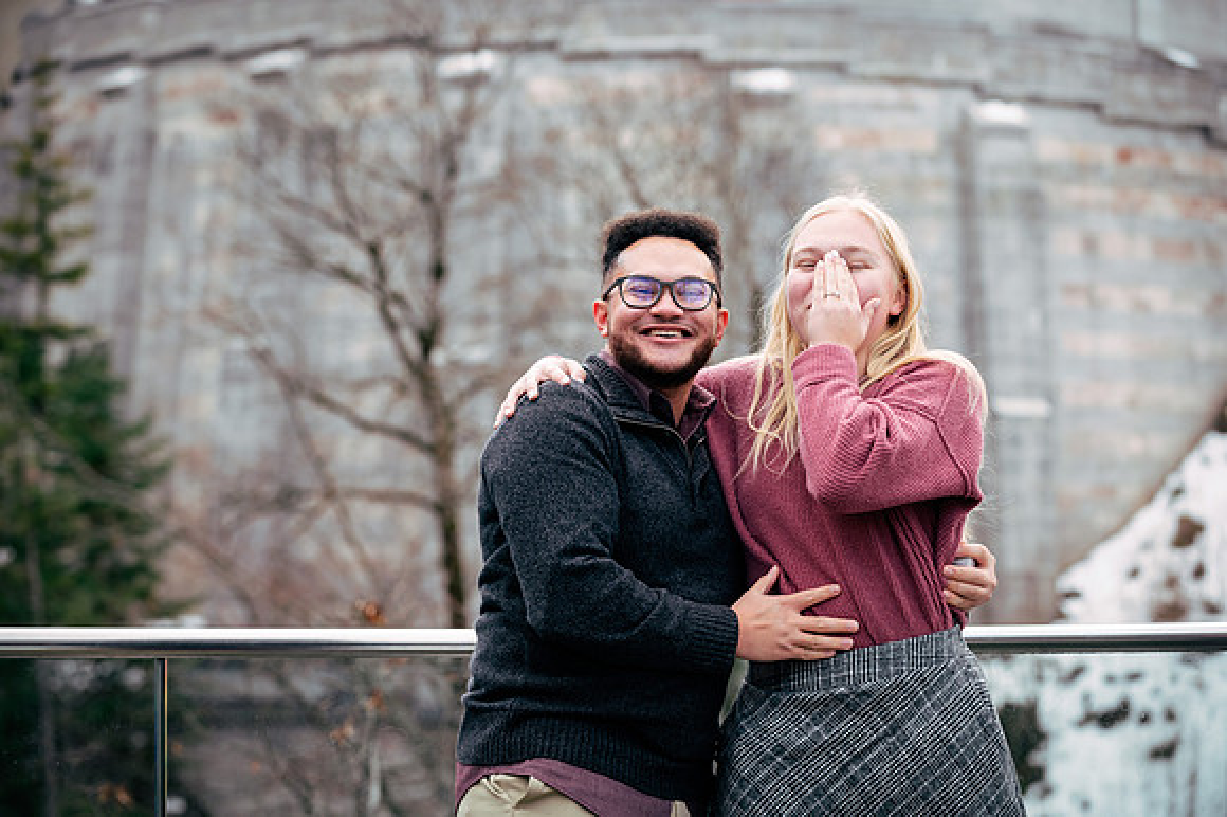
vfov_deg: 13.9
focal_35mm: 98
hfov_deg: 20.8
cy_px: 408
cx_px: 614
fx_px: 3338
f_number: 5
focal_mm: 98
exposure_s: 1/400
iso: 250
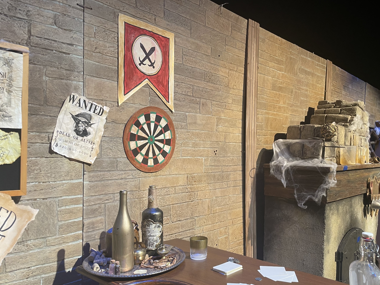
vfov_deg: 46.7
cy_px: 162
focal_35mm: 30
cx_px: 211
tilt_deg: -0.3
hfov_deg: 59.8
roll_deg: -0.5
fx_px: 329
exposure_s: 1/60
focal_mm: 4.2
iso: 80
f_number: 1.6
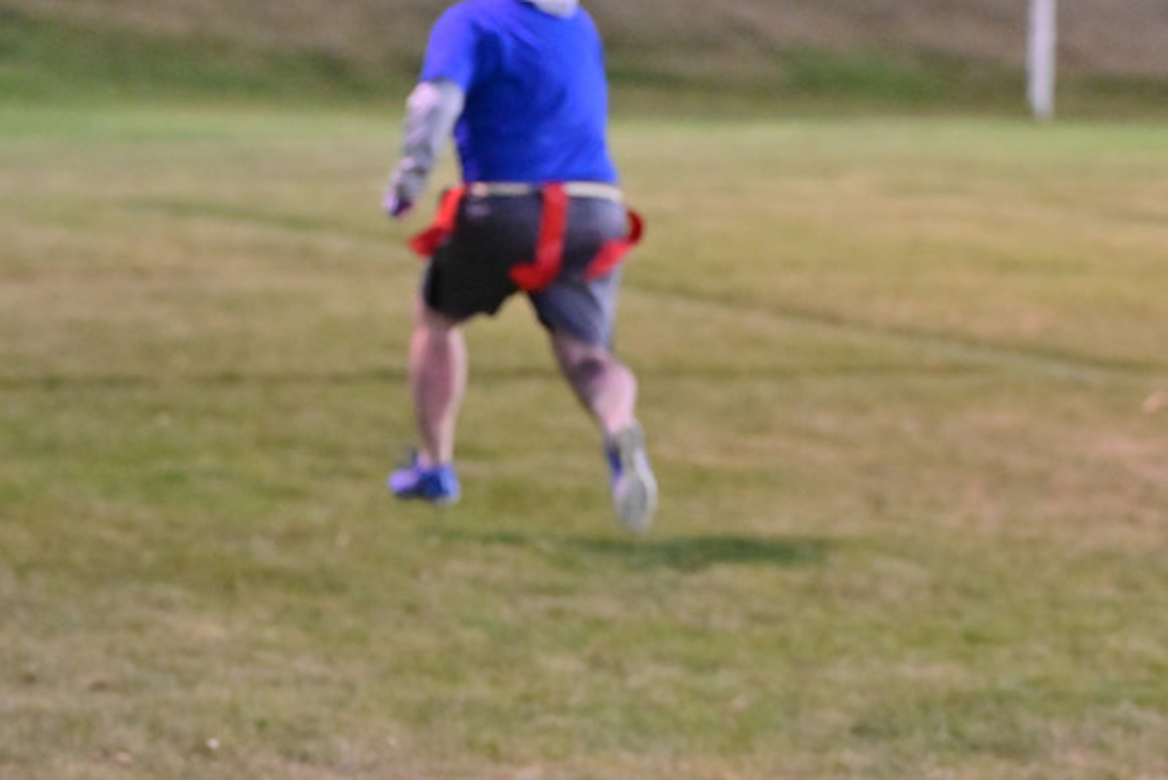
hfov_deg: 11.9
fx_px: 5581
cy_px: 390
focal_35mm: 172
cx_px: 584
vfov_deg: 8.0
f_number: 4
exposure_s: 1/200
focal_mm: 115
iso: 6400
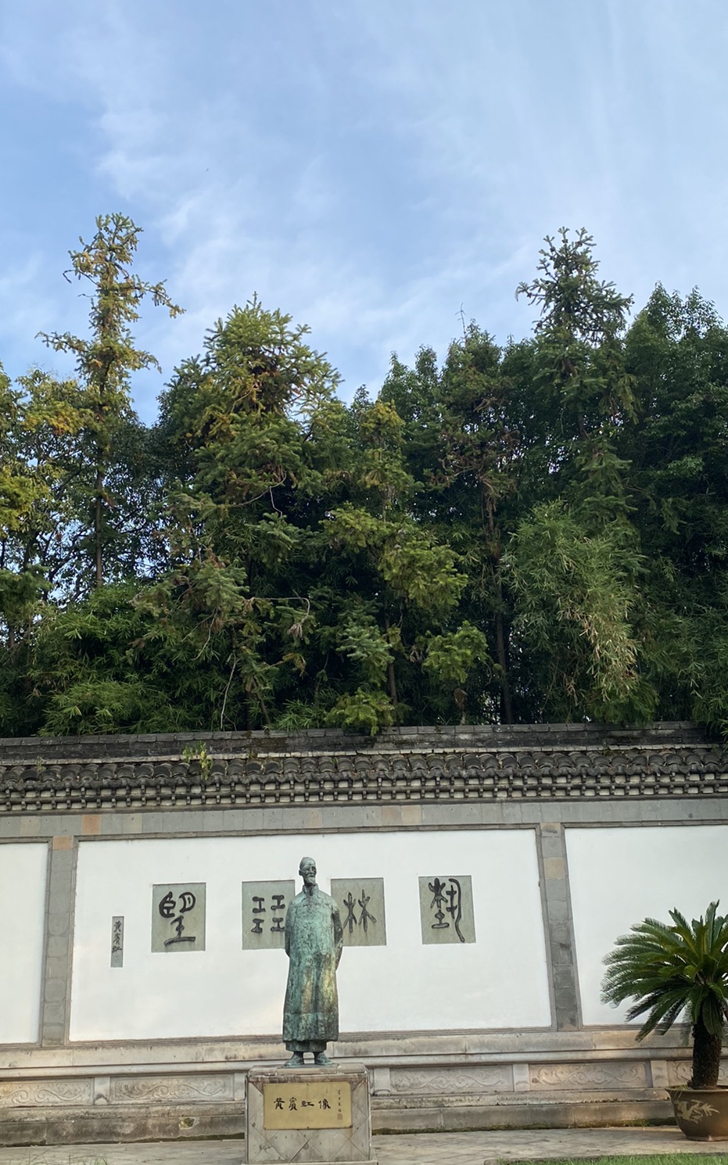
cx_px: 330
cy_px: 582
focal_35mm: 37
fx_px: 1175
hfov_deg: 34.4
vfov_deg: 52.8
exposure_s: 1/981
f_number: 1.8
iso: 32
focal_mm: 4.25
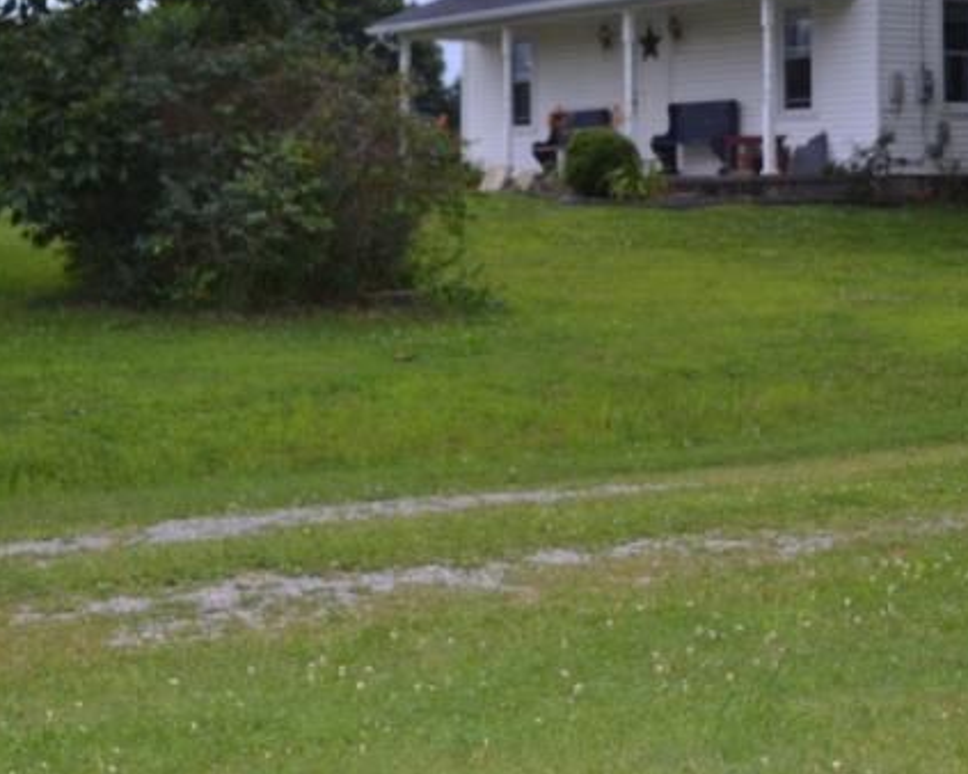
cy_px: 93
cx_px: 613
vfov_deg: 20.1
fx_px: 2148
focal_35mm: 75
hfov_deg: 25.3
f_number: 4
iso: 400
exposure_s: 1/100
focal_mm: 22
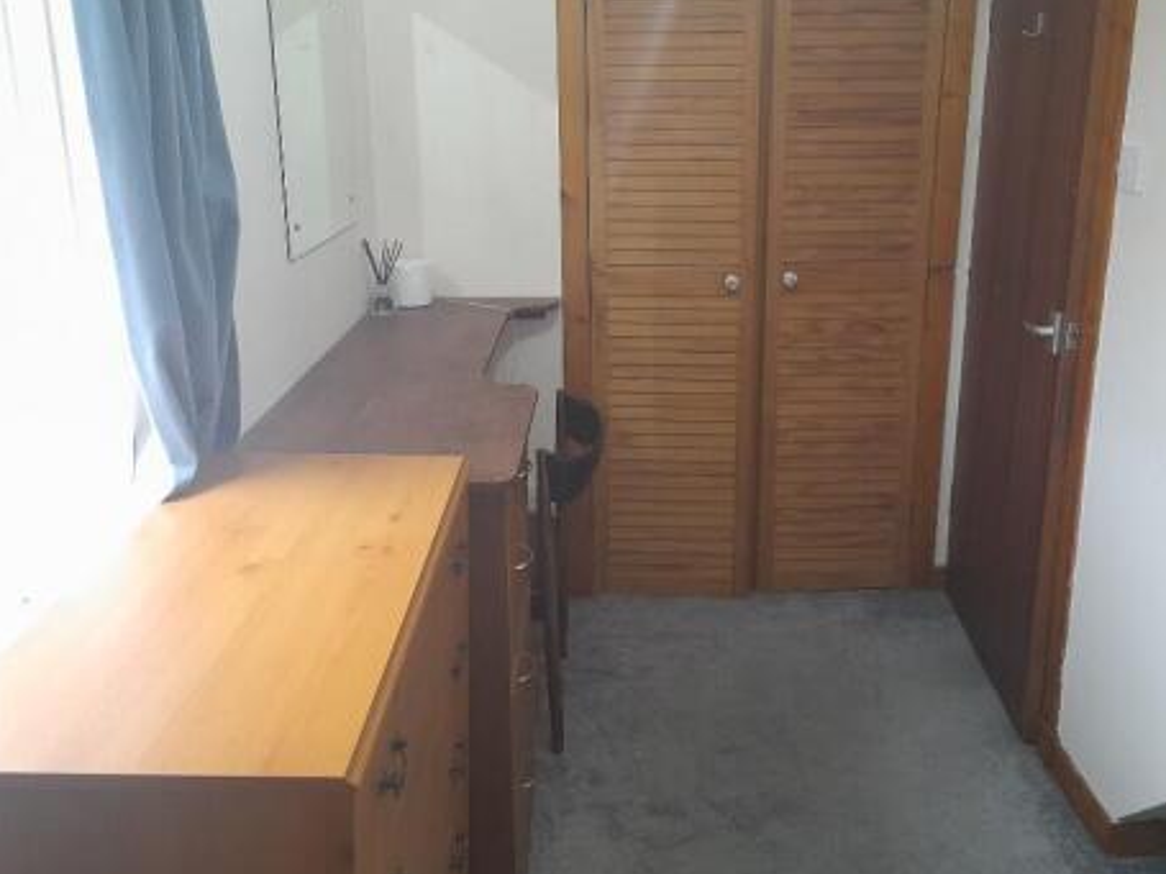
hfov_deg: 56.7
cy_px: 368
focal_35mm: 32
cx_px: 642
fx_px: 1078
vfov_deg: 44.0
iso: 320
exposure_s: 1/33
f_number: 2
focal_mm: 4.6
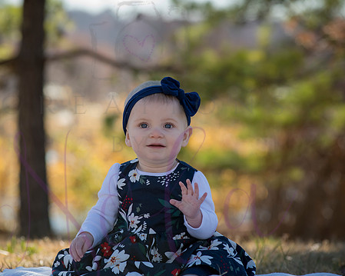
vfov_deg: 8.8
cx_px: 143
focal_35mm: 176
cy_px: 143
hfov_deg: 11.0
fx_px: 1797
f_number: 5.6
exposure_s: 1/640
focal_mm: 145
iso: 400
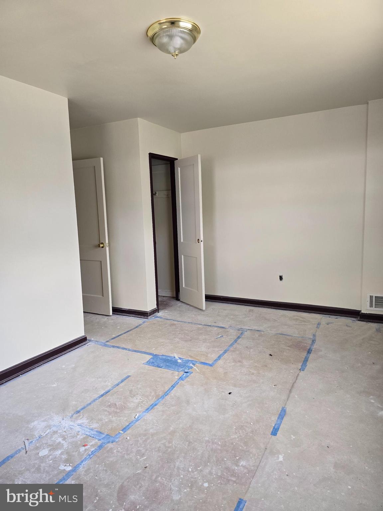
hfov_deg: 58.9
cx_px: 192
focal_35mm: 23
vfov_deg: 73.9
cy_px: 256
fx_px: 339
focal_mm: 6.3
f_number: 1.7
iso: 125
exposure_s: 1/180
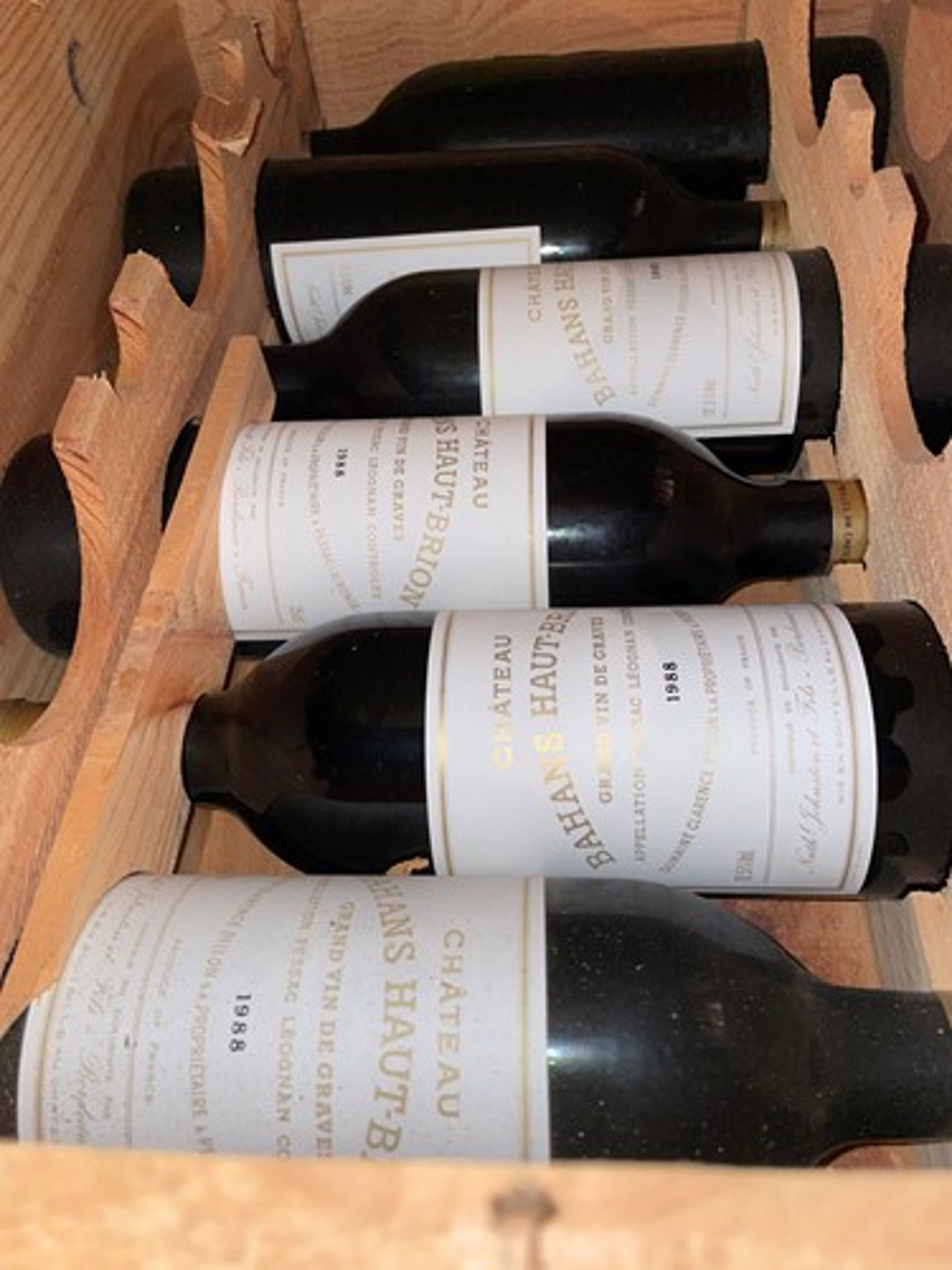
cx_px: 476
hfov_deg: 53.1
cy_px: 635
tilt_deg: -52.4
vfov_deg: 67.3
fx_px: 953
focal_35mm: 26
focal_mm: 4.2
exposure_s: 1/33
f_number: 1.6
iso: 40
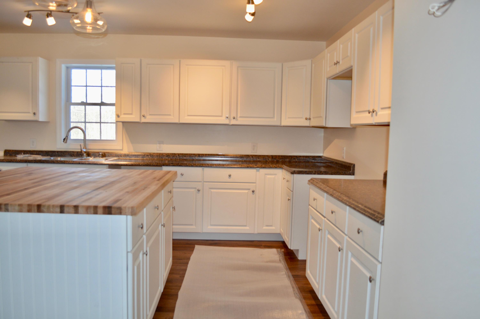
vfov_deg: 47.8
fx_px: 360
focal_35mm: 27
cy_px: 160
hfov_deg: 67.4
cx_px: 240
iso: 360
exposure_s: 1/125
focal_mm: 18
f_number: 4
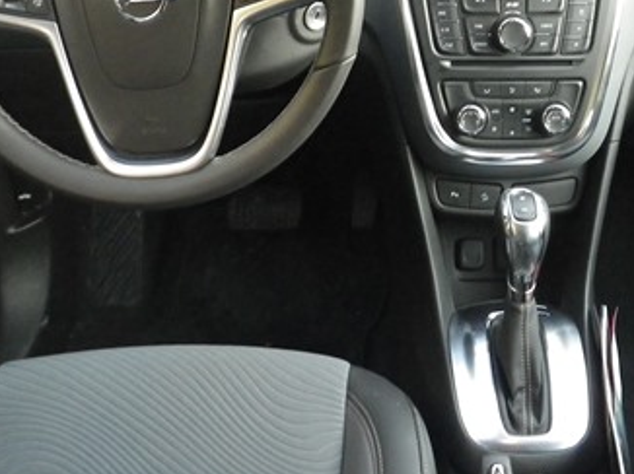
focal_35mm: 55
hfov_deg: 34.6
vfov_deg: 25.5
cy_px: 27
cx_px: 428
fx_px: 1007
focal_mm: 5
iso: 400
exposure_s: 1/50
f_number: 3.5
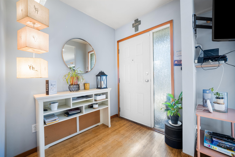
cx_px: 118
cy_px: 78
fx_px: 88
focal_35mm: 14
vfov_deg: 83.3
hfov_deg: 106.3
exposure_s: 1/8
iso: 250
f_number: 9
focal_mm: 9
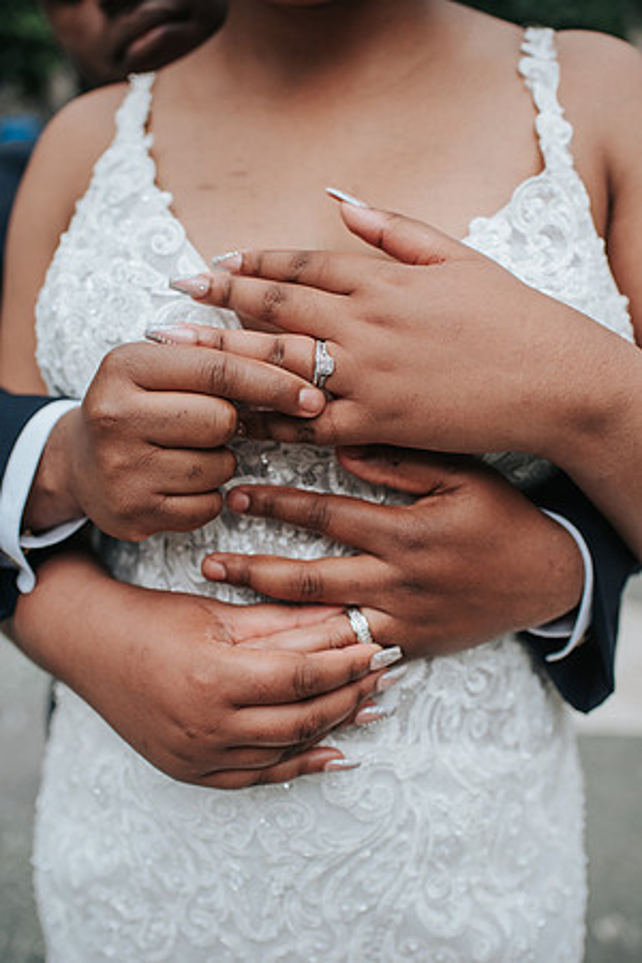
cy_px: 482
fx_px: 936
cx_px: 321
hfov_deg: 37.9
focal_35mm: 35
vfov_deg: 54.4
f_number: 2.8
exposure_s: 1/1250
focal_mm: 35
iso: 1000
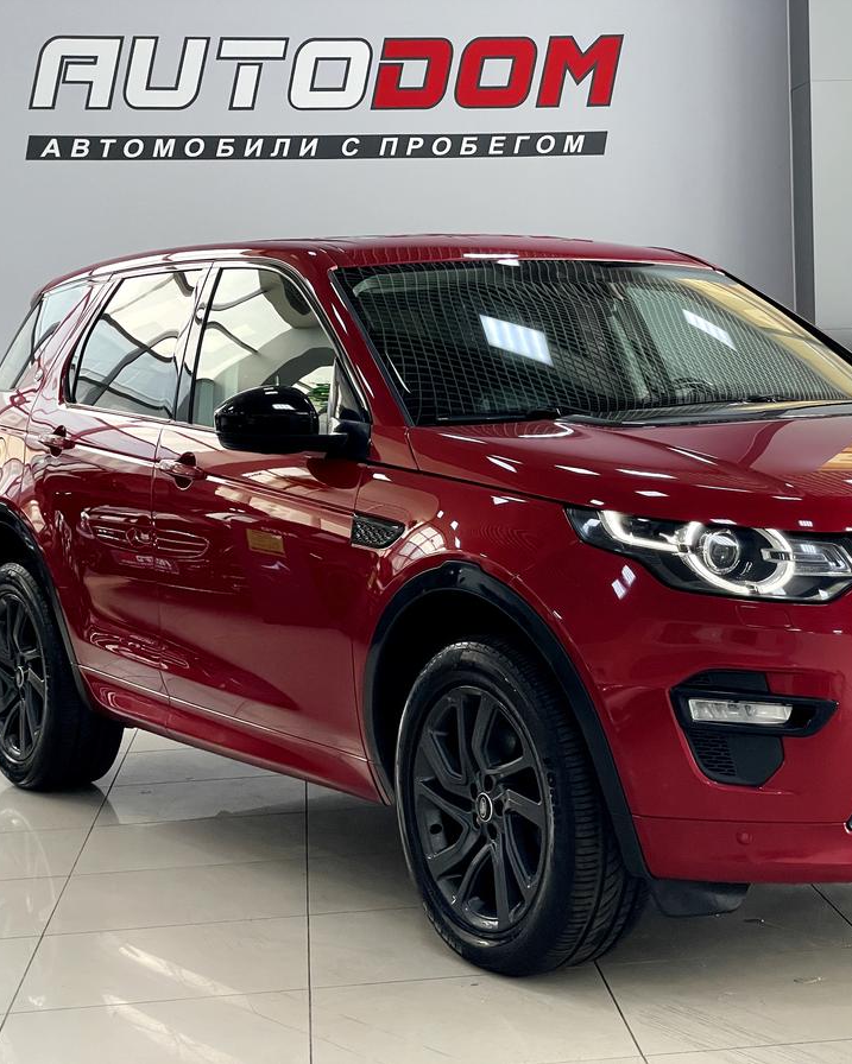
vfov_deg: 27.9
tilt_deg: -3.7
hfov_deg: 22.3
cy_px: 532
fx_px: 2143
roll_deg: +1.9
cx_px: 623
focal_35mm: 68
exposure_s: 1/99
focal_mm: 6
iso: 160
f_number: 2
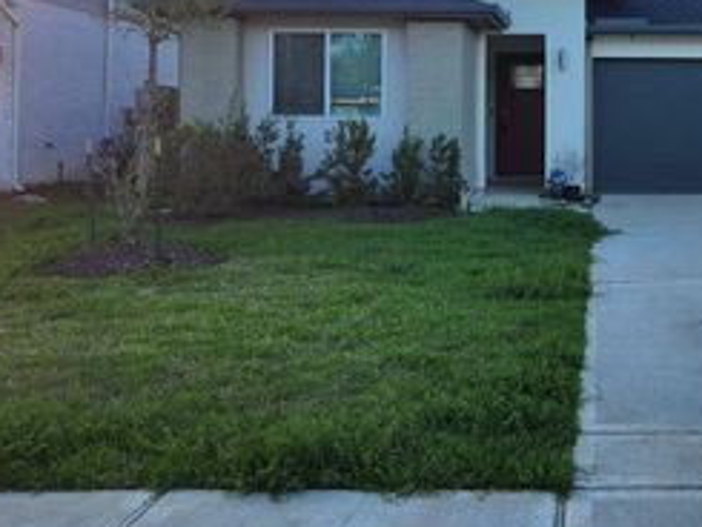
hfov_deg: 38.4
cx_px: 590
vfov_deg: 30.2
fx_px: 954
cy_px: 113
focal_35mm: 47
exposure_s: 1/1096
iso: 20
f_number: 1.8
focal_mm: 5.4
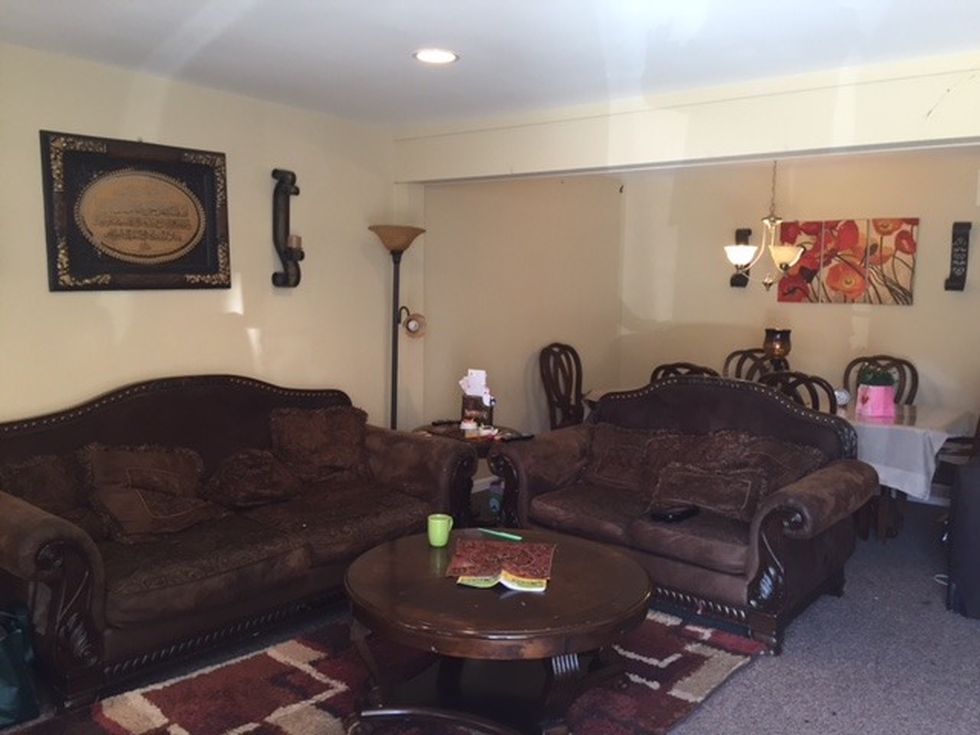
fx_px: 821
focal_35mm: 29
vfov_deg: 48.2
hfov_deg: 61.7
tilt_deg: -5.7
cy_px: 368
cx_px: 490
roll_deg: -3.6
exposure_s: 1/30
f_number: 2.2
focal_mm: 4.15
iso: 80
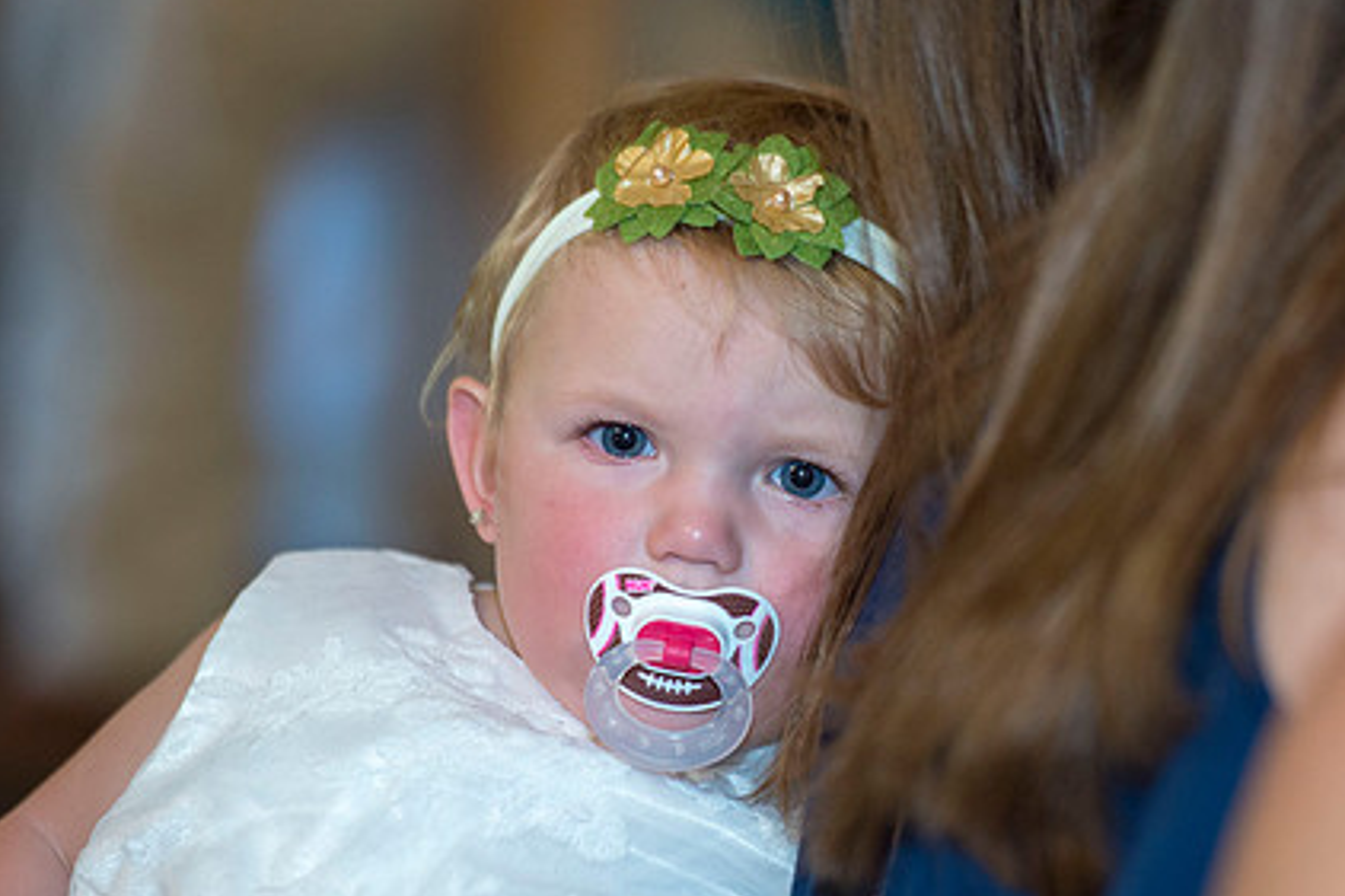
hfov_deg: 7.5
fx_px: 10270
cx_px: 790
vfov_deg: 5.0
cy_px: 545
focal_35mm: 275
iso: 1600
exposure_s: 1/160
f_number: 2.8
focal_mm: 200
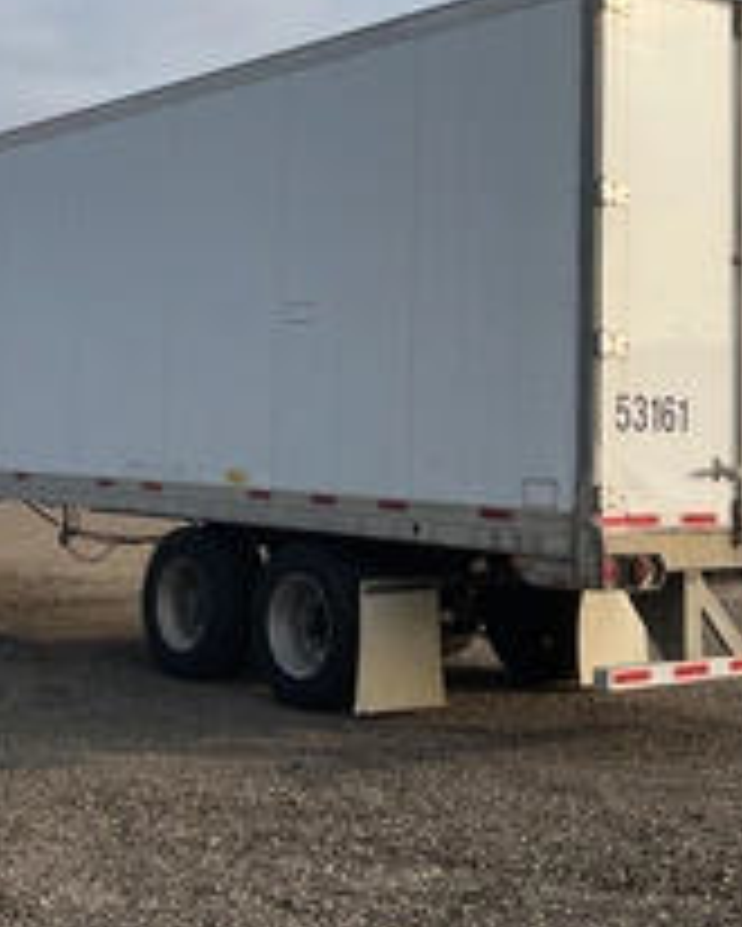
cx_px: 342
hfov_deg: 27.6
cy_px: 292
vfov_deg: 33.8
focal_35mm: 55
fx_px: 1509
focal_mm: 3
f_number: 1.8
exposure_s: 1/1451
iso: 25
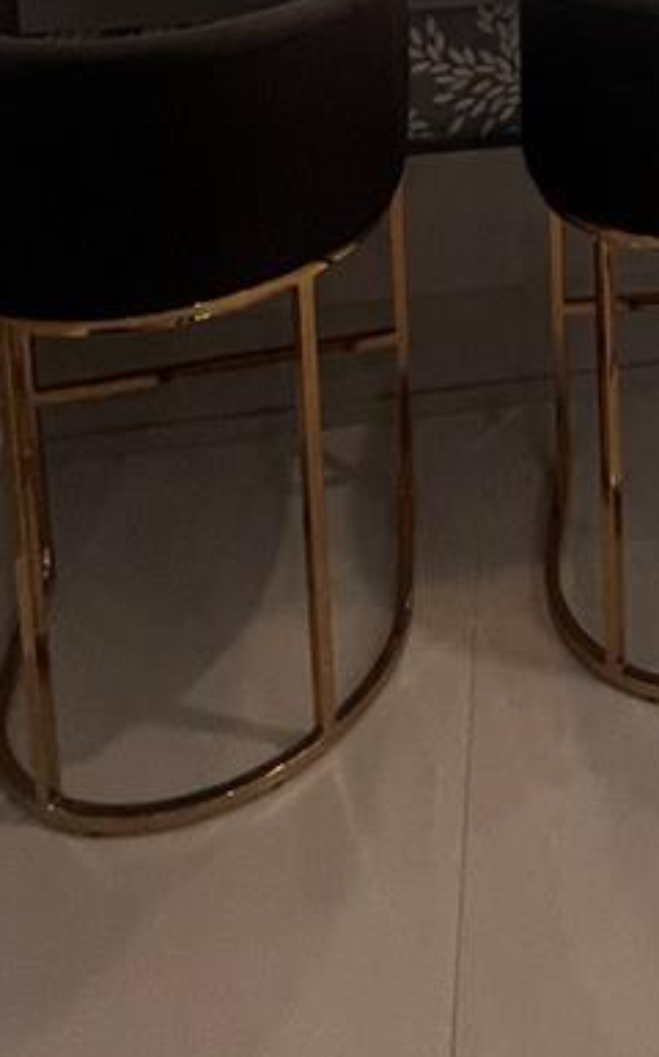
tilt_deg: -7.6
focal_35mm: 43
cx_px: 813
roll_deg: -1.7
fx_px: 1238
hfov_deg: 26.2
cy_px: -294
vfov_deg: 34.1
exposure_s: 1/120
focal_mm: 1.57
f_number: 1.8
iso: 125
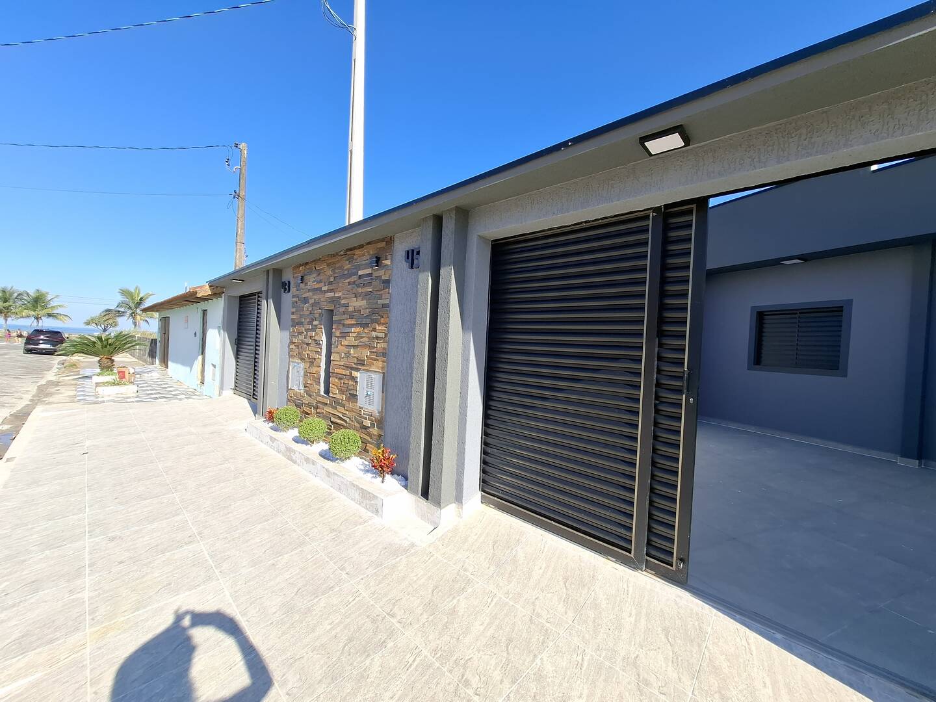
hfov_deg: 106.2
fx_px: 352
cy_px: 351
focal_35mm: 13
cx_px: 468
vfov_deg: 89.9
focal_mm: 1.74
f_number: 2.2
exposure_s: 1/657
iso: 40
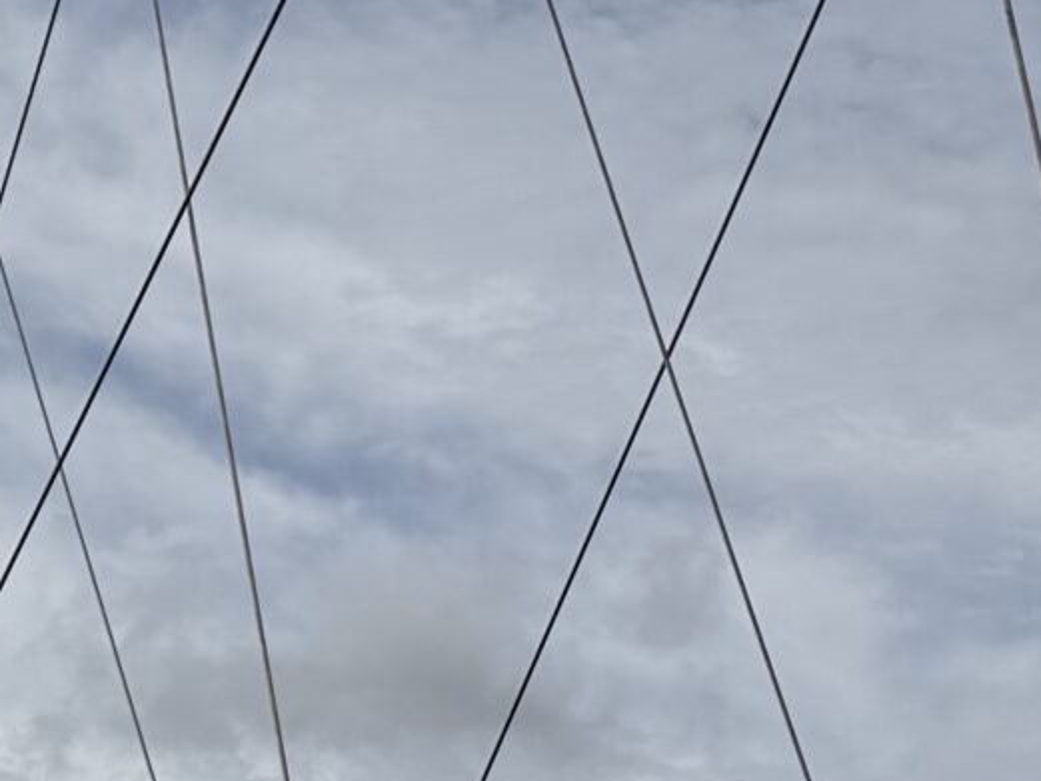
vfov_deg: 12.2
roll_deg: +0.0
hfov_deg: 16.2
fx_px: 3549
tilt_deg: +8.8
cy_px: 1035
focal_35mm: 118
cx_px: -80
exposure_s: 1/22727
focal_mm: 6.76
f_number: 1.78
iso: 100
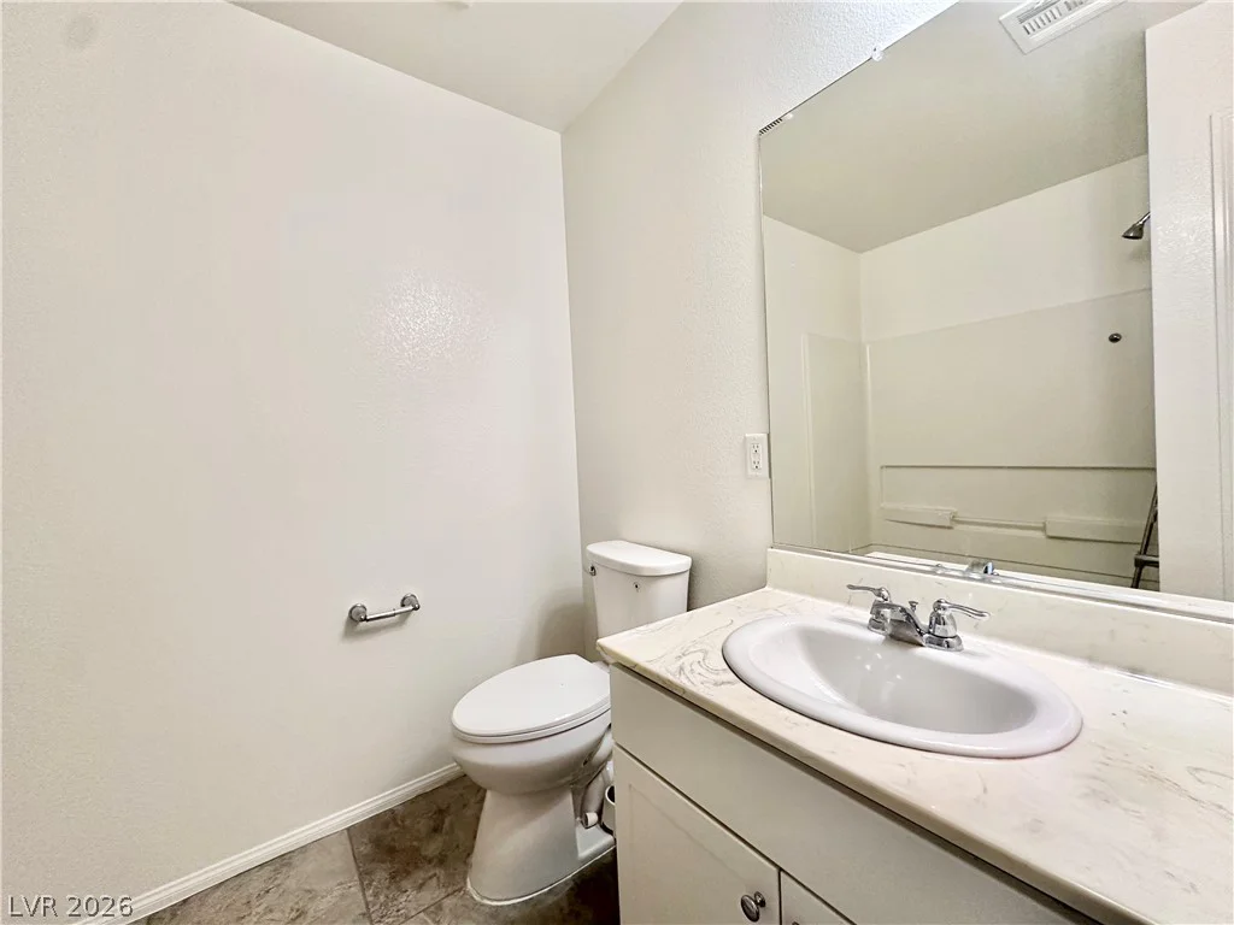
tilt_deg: -1.5
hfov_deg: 102.1
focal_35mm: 14
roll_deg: +2.3
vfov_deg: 85.7
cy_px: 462
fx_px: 499
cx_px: 617
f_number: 2.2
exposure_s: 1/120
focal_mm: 2.22
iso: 200
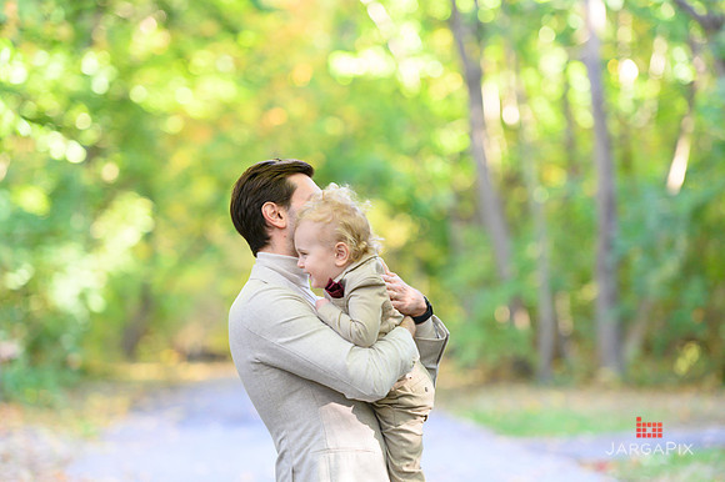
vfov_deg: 9.5
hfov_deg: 14.2
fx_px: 2918
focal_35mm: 145
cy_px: 241
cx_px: 362
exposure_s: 1/200
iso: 1600
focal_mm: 145
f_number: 3.2
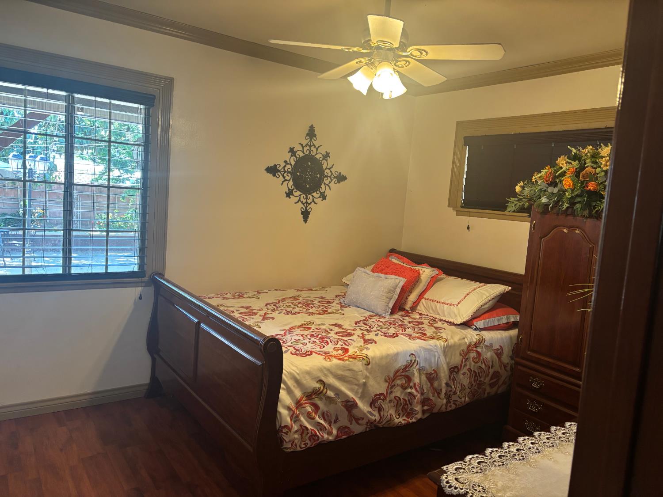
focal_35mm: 26
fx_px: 498
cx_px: 332
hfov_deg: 67.3
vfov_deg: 53.1
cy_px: 248
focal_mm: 5.96
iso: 200
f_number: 1.6
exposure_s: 1/60
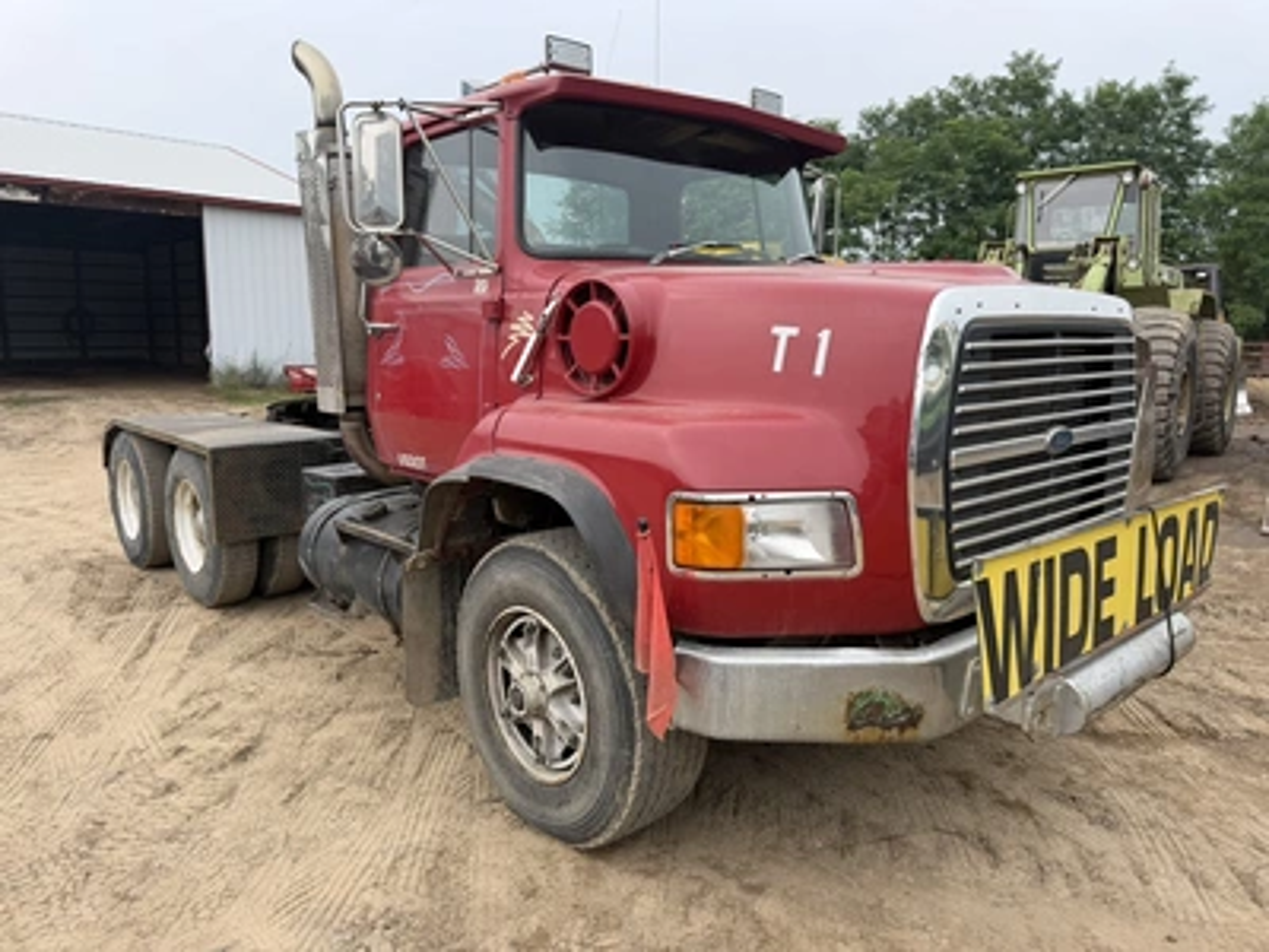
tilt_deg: -8.0
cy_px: 476
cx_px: 634
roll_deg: -0.6
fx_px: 880
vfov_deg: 56.8
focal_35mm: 24
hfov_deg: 71.6
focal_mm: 6.76
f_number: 1.78
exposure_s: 1/1091
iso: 80
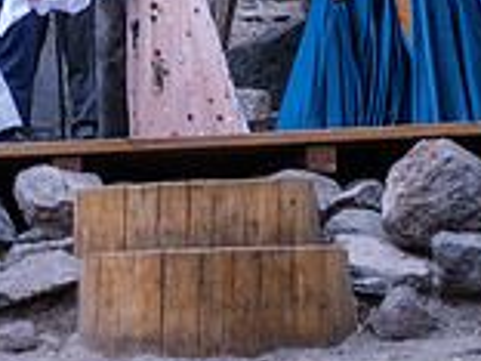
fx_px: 1737
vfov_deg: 11.6
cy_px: -82
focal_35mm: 125
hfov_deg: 15.5
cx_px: -9
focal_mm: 23
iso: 160
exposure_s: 1/280
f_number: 1.8
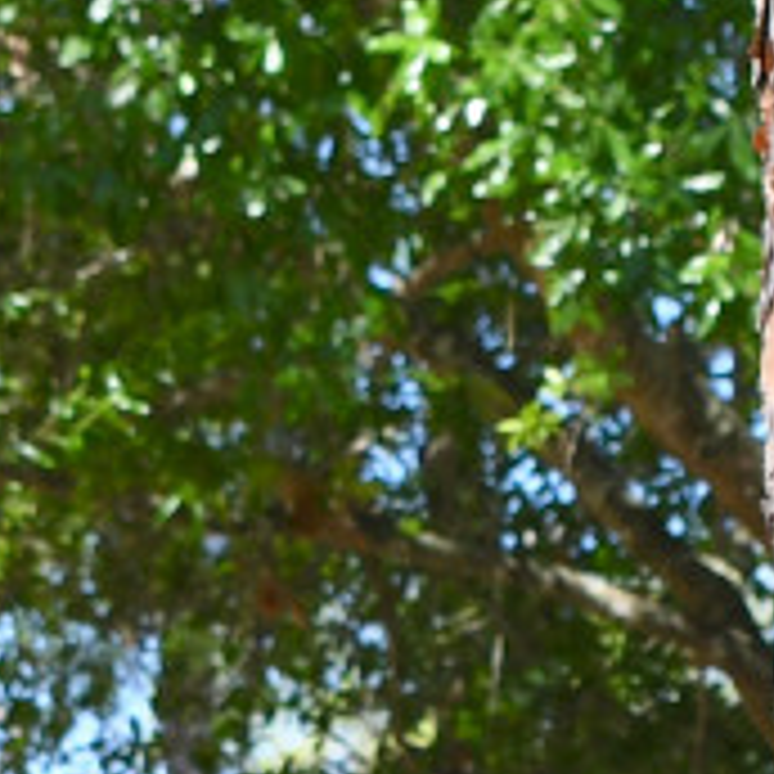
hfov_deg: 5.5
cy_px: 1962
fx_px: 8095
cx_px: 580
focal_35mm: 320
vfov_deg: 5.3
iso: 200
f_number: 8
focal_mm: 30
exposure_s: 1/250
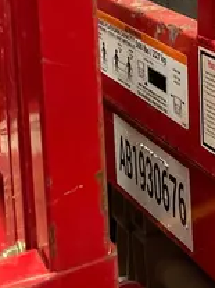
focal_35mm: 92
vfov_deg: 19.7
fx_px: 763
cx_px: 356
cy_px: -84
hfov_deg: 14.5
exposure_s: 1/40
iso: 500
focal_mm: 4.2
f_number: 1.6
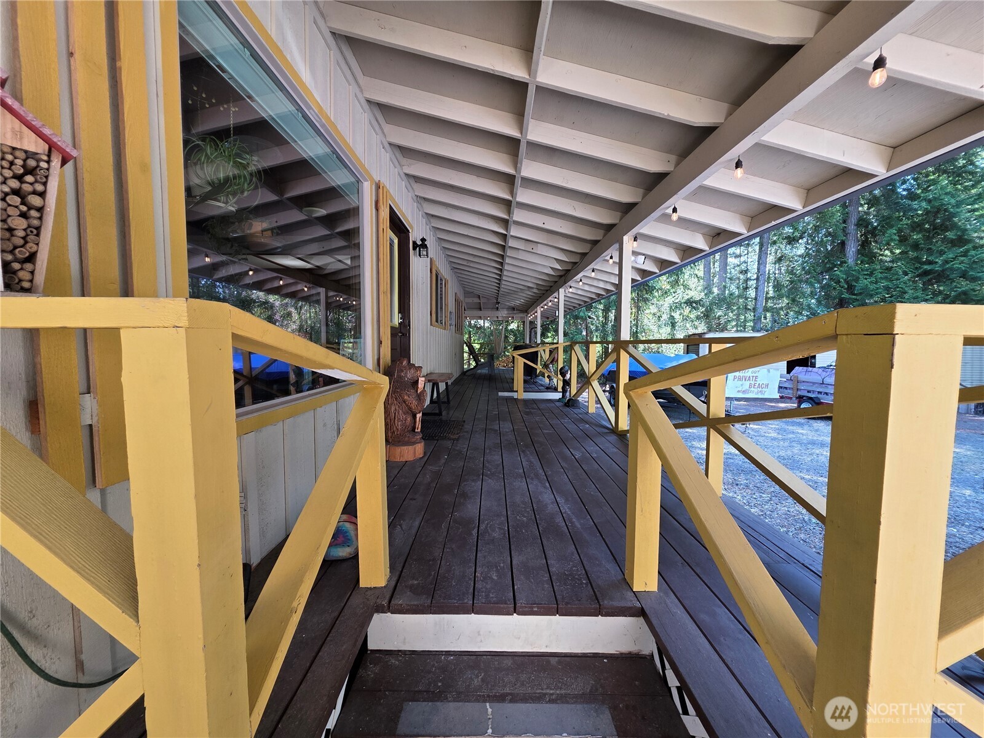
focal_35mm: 13
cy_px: 369
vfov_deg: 89.9
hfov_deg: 106.2
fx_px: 370
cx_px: 492
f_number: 1.9
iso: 80
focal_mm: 2.2
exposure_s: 1/120
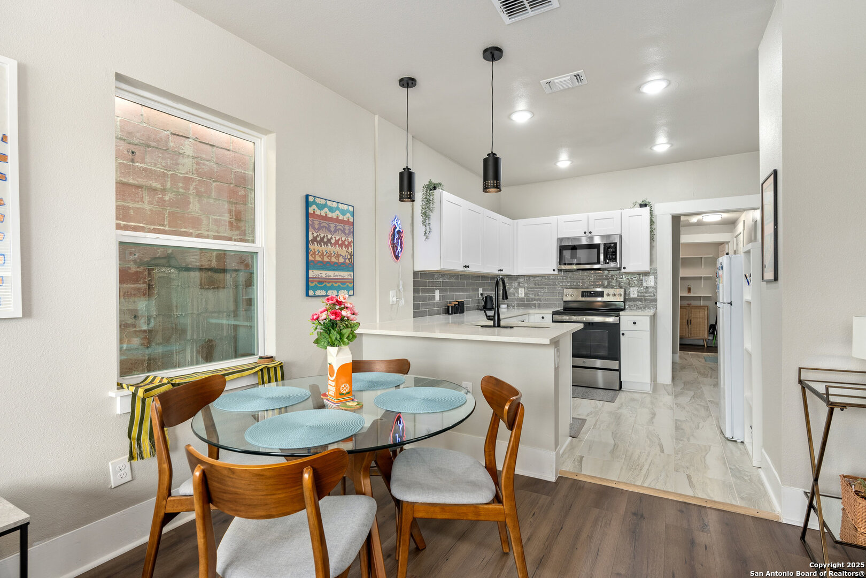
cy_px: 289
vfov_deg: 70.4
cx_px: 433
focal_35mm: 17
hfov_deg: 93.3
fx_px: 409
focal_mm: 17
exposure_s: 1/5
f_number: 7.1
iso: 320
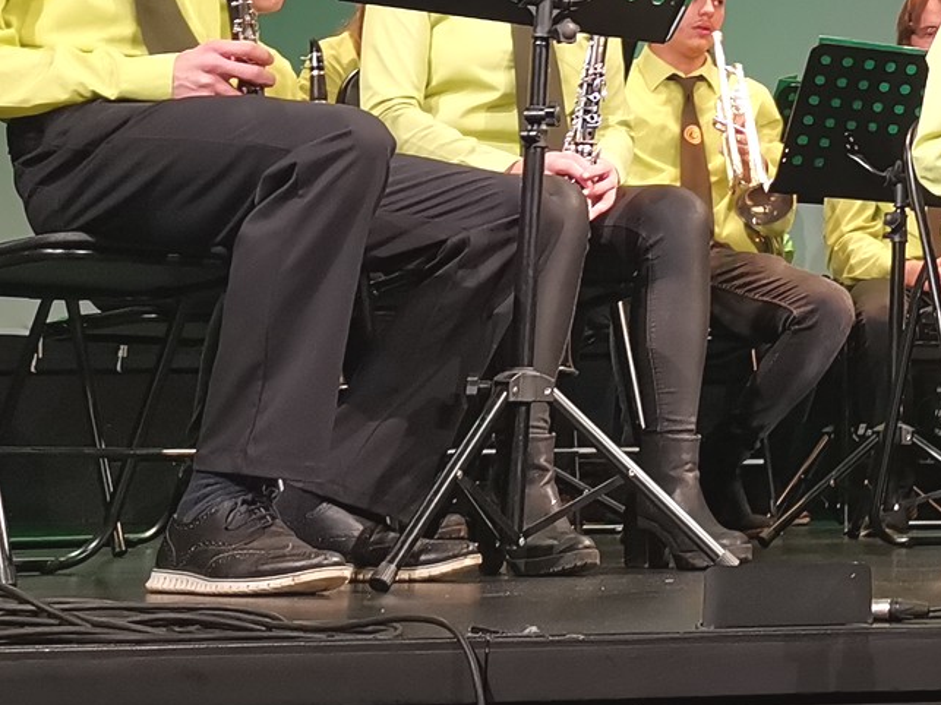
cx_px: 1159
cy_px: -35
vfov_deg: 16.7
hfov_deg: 21.0
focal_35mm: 86
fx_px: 2337
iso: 250
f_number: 1.8
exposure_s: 1/50
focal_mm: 5.58
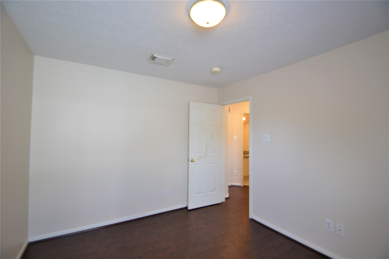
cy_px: 130
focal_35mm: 15
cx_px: 194
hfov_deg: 100.4
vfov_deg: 77.3
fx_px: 162
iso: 400
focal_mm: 10
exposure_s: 1/60
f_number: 4
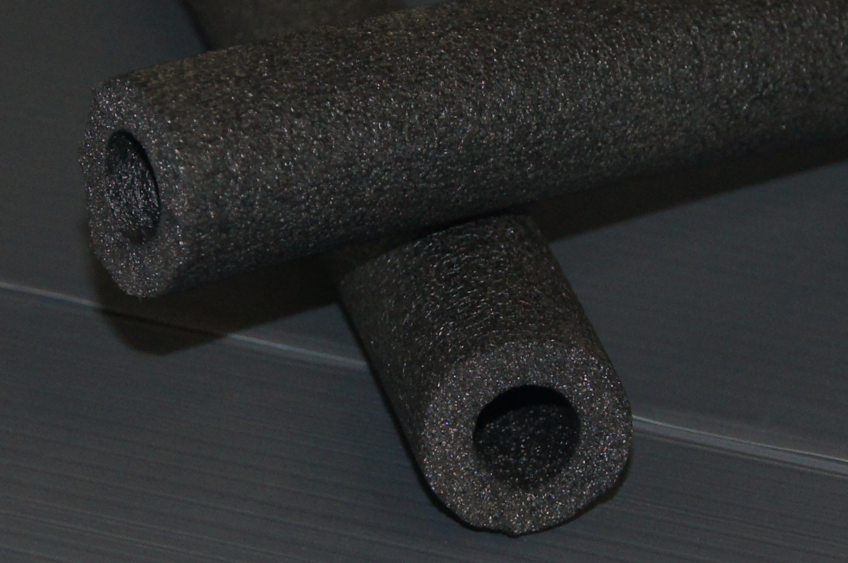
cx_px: 432
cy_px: 224
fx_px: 4954
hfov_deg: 9.8
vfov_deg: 6.5
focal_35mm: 211
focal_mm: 45
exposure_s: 1/80
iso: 800
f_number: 5.6
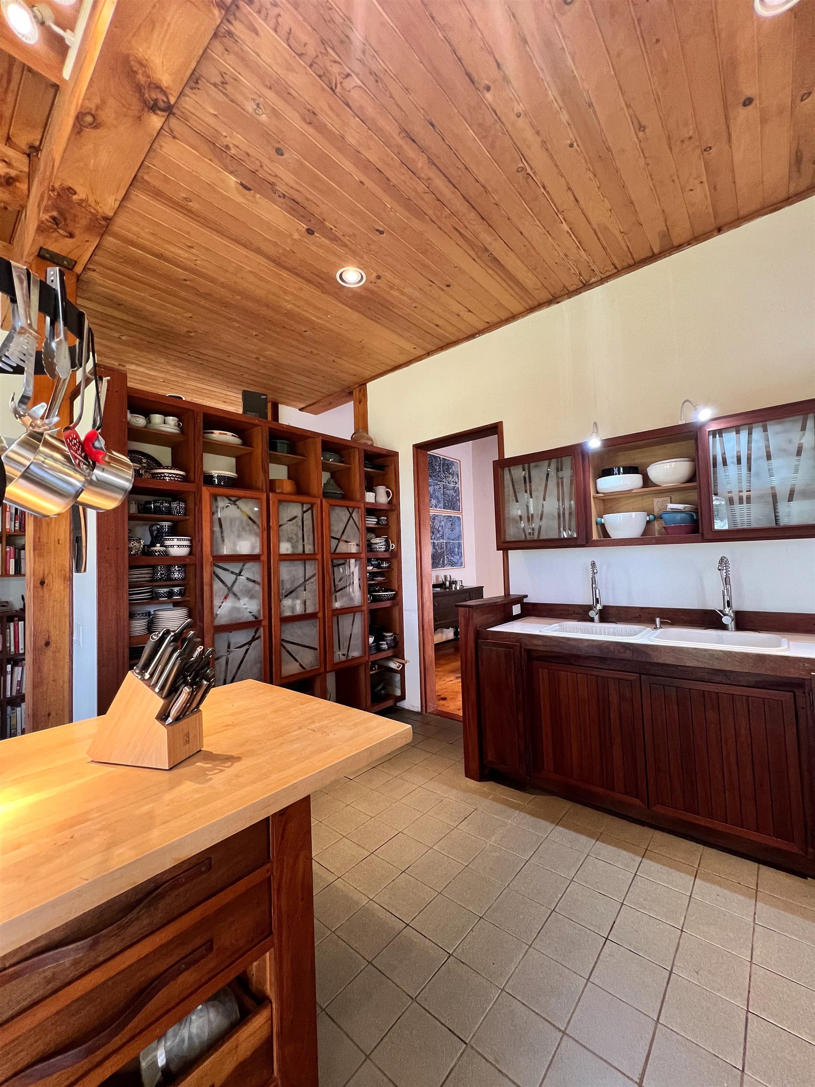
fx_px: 408
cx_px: 408
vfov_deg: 106.2
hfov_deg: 89.9
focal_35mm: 13
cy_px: 544
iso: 250
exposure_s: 1/60
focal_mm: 1.57
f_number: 1.8
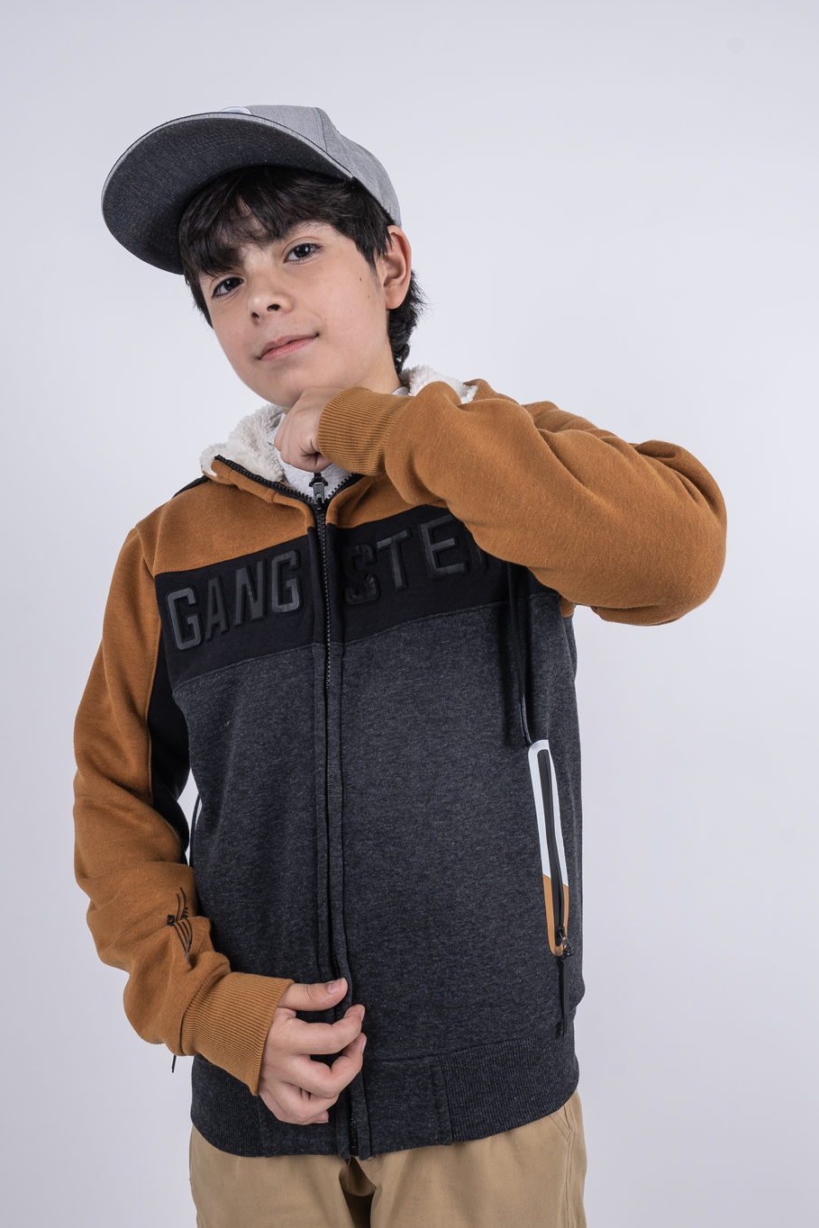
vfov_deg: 57.2
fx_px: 1126
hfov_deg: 39.9
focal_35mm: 33
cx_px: 372
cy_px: 637
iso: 80
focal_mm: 20
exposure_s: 1/125
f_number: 11
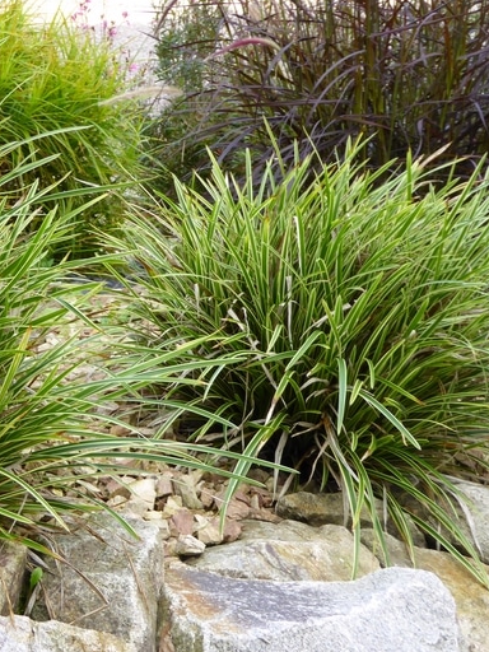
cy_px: 364
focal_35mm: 89
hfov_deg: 16.3
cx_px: 34
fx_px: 1676
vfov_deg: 22.0
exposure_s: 1/60
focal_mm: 9.6
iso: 125
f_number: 4.1
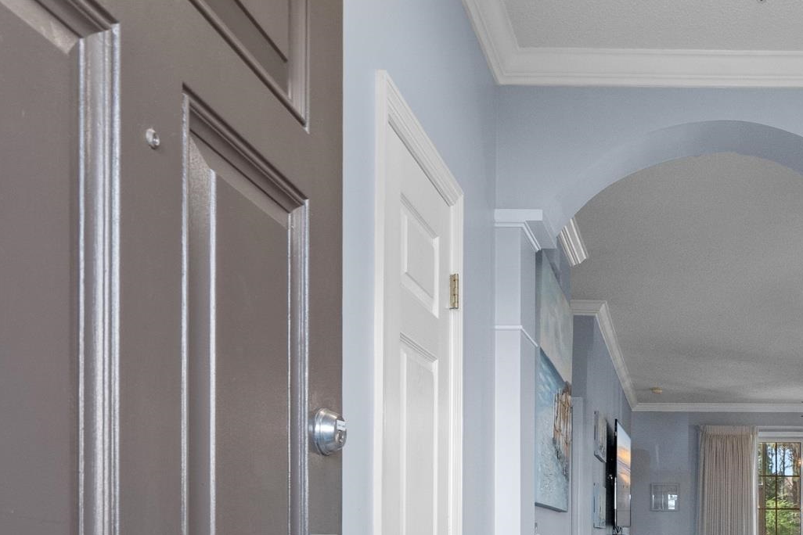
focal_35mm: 39
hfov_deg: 45.5
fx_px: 870
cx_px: 701
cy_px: 533
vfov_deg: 31.6
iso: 500
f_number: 8
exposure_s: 1/15
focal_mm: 16
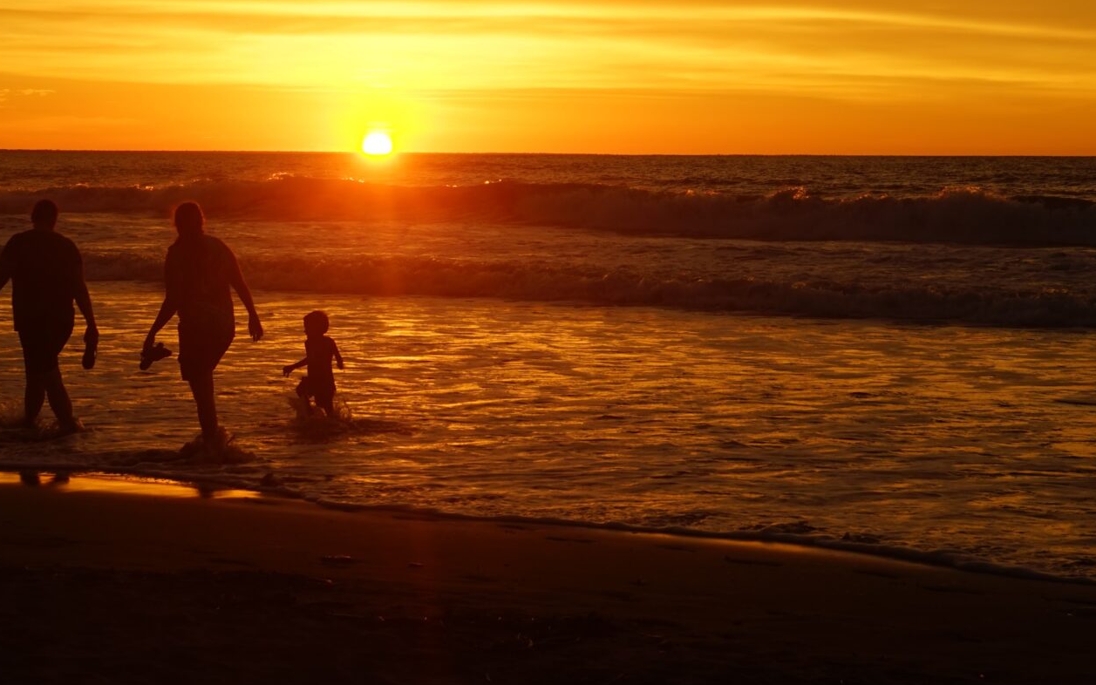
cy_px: 98
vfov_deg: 15.6
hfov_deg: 24.8
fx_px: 2480
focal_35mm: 83
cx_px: 351
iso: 100
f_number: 10
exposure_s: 1/100
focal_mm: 40
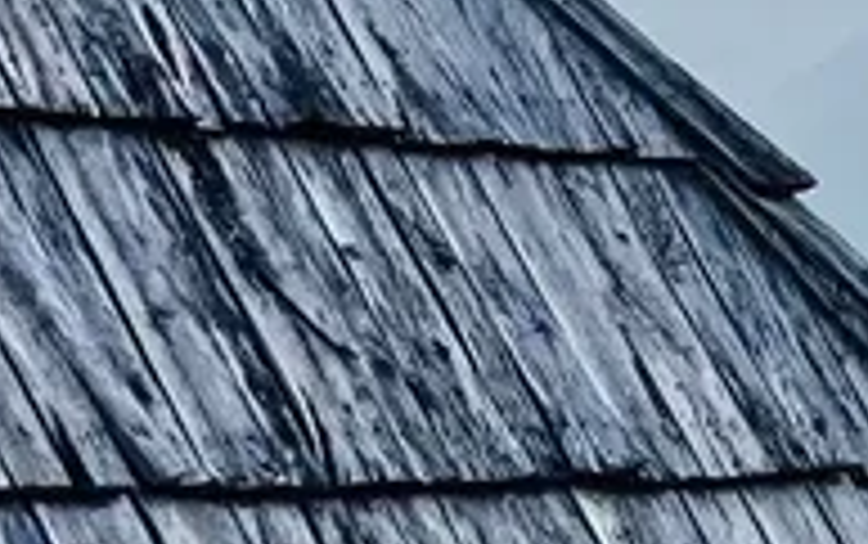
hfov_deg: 9.6
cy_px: 180
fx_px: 4049
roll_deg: -2.1
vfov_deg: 7.7
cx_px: 2586
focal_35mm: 171
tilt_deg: +1.8
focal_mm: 5.7
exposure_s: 1/5882
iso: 50
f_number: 1.5
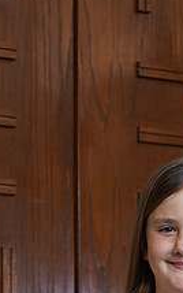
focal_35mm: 235
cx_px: 138
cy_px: 387
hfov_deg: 5.6
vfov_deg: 8.8
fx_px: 1873
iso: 200
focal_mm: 85
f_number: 5.6
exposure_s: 1/250
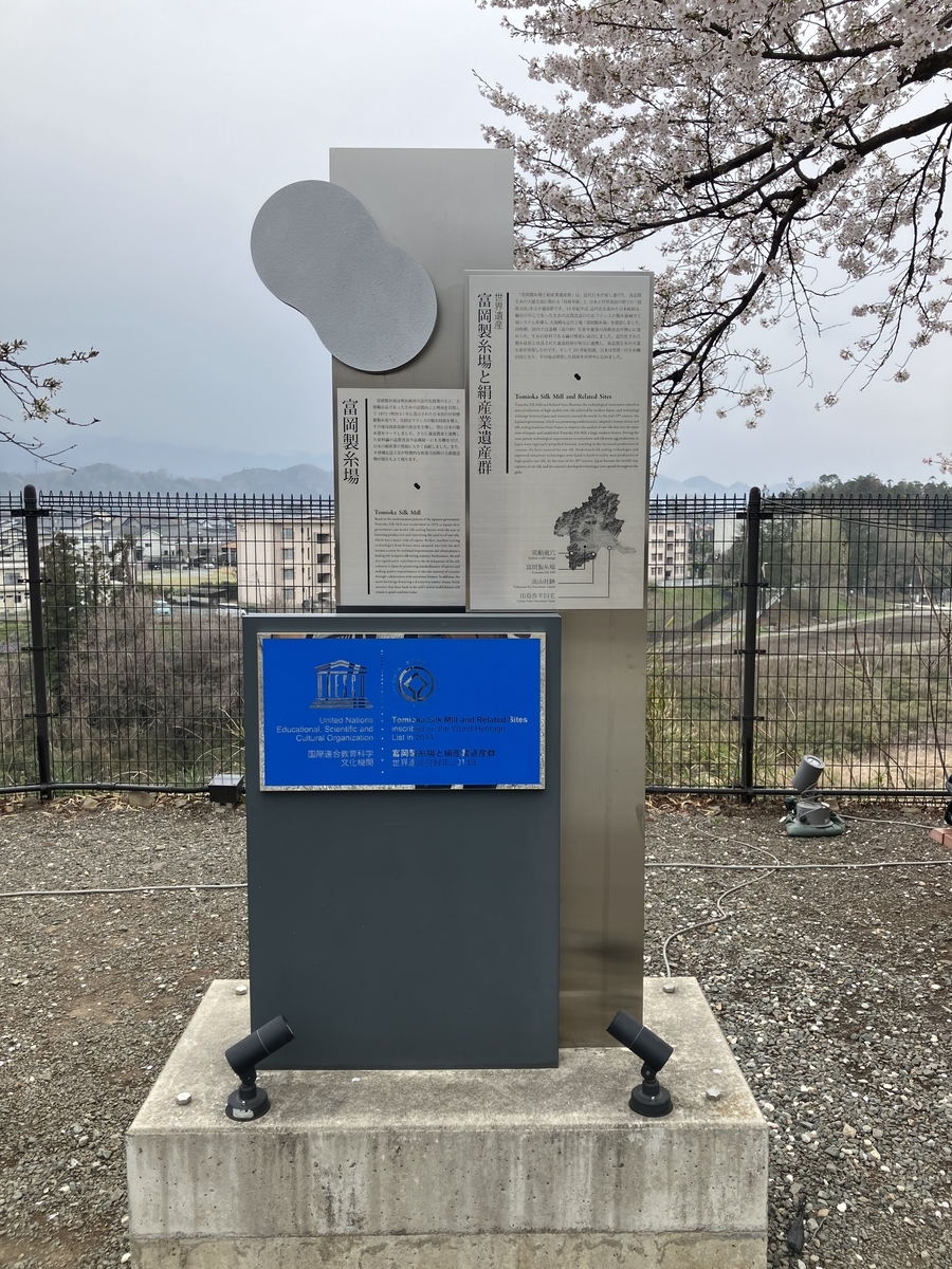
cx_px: 476
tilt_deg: -5.5
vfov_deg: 63.4
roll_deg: -0.5
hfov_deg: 49.7
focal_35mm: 28
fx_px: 1027
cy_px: 634
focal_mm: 3.99
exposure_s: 1/371
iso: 32
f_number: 1.8
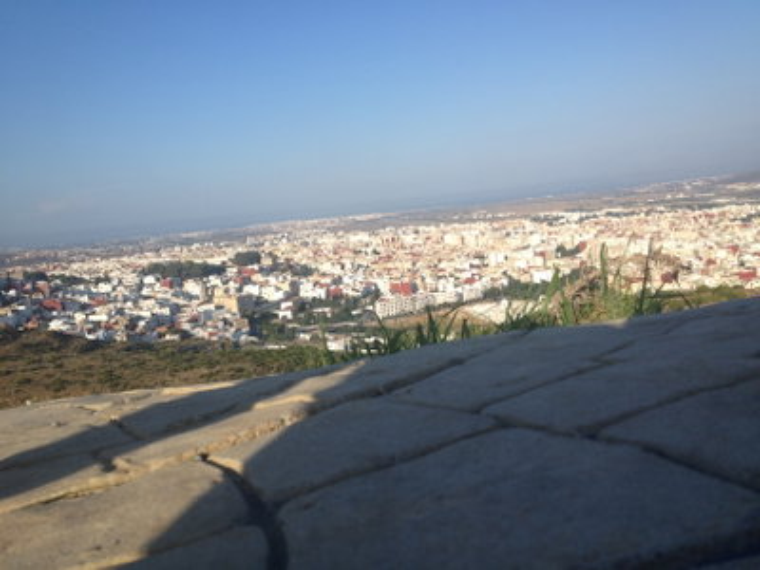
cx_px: 380
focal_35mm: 35
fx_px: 768
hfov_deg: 52.6
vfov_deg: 40.7
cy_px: 285
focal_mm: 4.28
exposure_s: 1/1672
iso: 64
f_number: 2.4
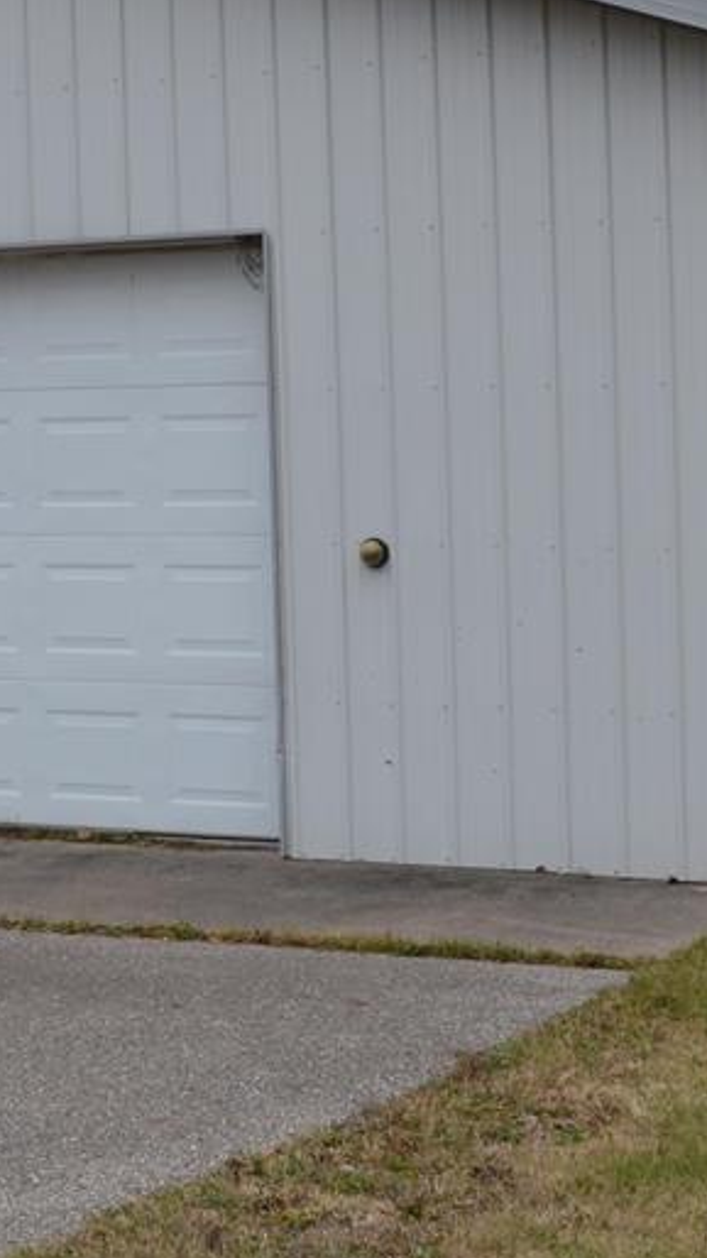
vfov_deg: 24.5
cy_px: 359
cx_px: 223
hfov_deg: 14.0
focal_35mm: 86
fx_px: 2867
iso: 100
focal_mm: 22
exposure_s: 1/160
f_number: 6.3
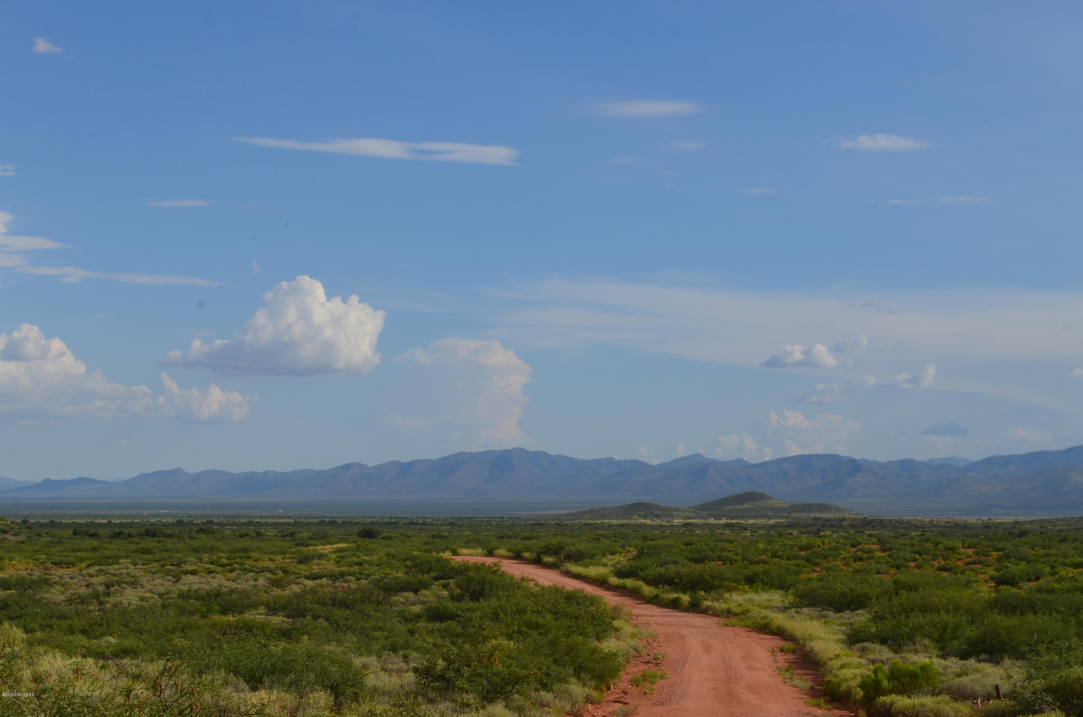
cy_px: 358
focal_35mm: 72
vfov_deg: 18.8
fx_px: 2162
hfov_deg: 28.1
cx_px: 542
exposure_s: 1/200
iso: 100
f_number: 13
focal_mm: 48
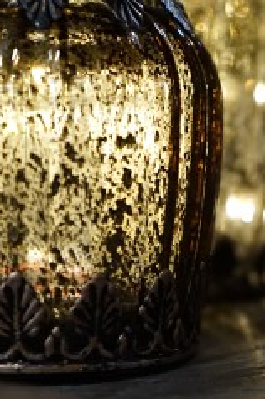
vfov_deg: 21.1
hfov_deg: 14.2
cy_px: 109
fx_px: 1063
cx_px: 173
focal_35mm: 96
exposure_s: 1/200
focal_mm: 38
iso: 4000
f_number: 4
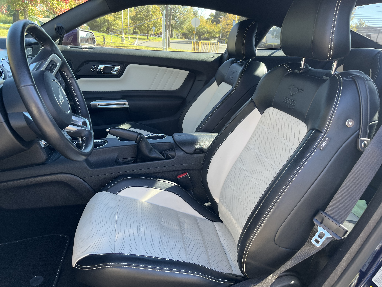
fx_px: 287
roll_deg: -2.9
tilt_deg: -19.3
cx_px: 191
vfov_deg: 53.1
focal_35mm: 26
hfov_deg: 67.3
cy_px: 144
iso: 40
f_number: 1.6
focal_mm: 5.1
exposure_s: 1/121
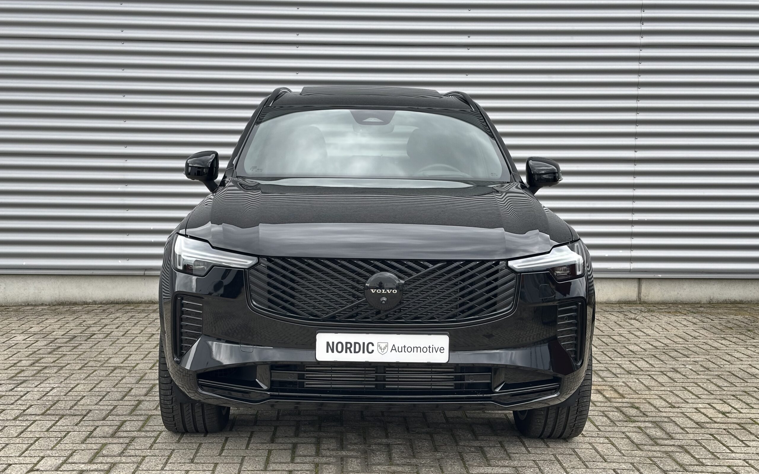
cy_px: 277
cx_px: 380
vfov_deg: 25.3
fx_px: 1055
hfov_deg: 39.6
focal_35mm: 51
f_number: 1.78
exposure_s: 1/193
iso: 50
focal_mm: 6.86
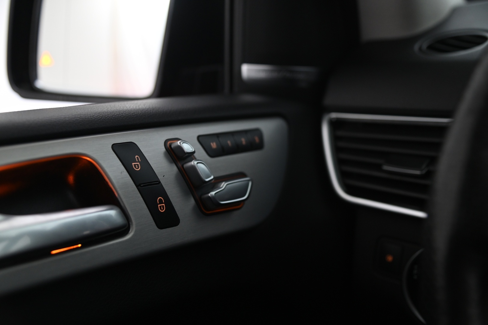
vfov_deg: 29.2
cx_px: 244
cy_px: 162
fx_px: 623
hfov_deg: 42.8
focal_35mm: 46
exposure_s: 1/40
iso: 2000
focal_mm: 46
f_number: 4
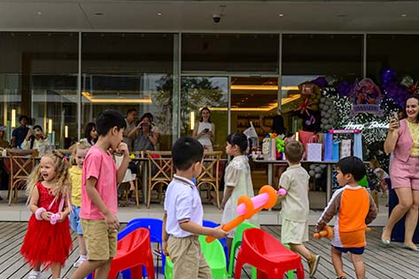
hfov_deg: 40.1
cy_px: 154
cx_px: 162
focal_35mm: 49
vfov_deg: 27.5
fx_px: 570
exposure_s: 1/320
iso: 1250
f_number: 8
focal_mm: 24
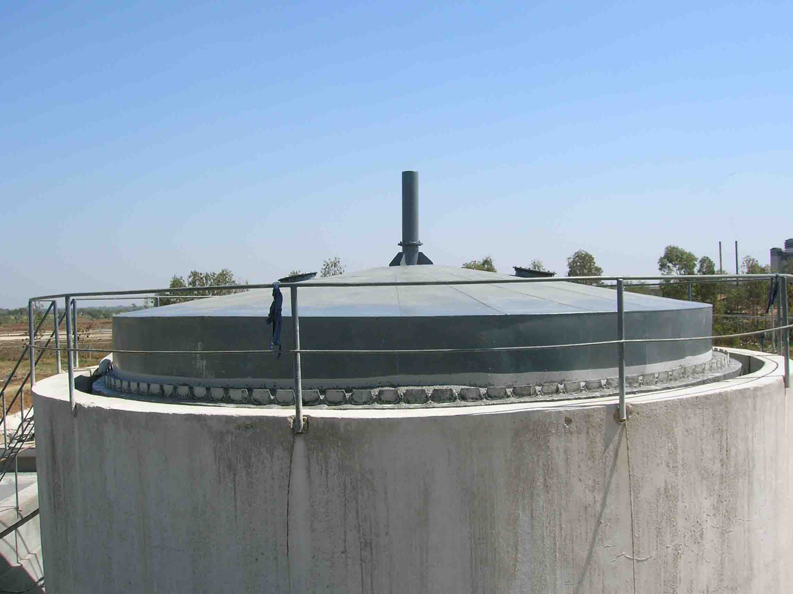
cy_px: 297
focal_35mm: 34
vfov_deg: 41.7
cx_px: 396
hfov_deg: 54.0
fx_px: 778
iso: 50
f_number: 4.9
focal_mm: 5.7
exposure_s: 1/384
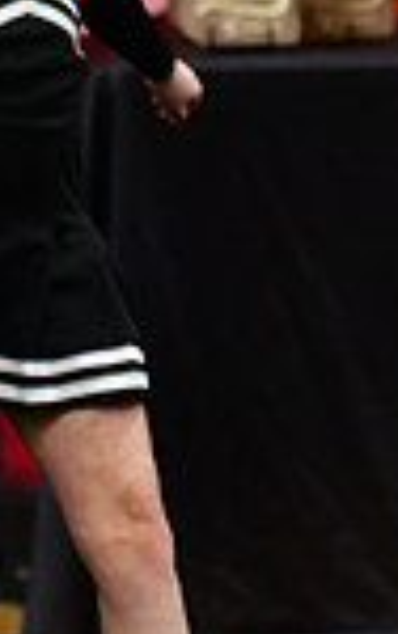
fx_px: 20526
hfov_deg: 1.1
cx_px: -682
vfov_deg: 1.8
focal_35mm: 1185
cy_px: -116
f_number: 3.5
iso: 4000
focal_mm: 200
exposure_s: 1/500
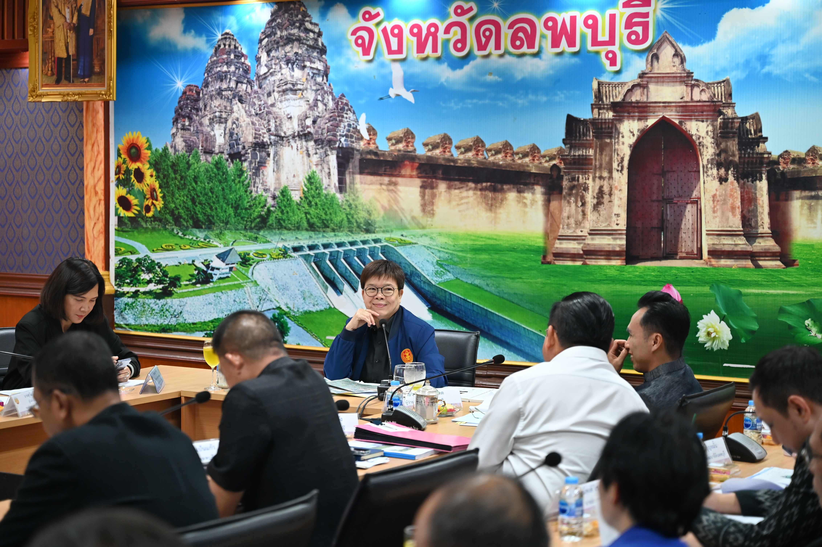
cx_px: 411
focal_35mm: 69
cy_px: 274
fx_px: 1575
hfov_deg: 29.3
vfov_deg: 19.7
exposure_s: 1/125
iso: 900
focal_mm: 69
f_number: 2.8
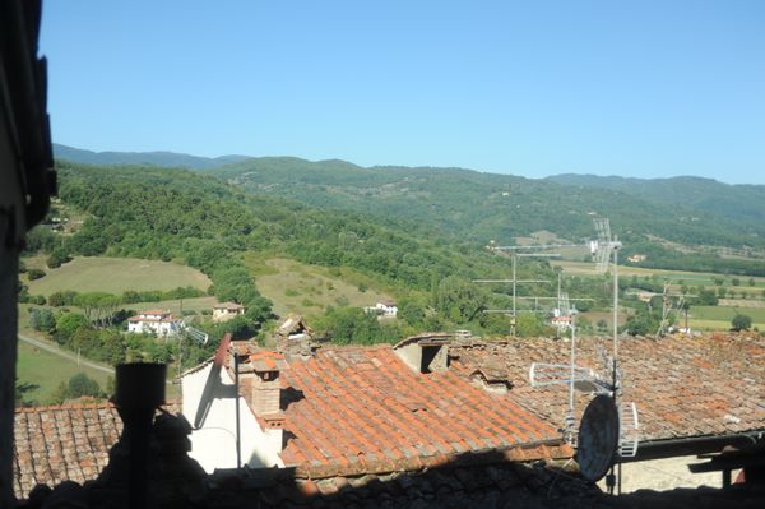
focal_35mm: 44
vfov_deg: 30.5
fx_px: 934
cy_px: 254
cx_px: 382
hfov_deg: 44.5
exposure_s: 1/2500
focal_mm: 44
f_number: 2.8
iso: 200
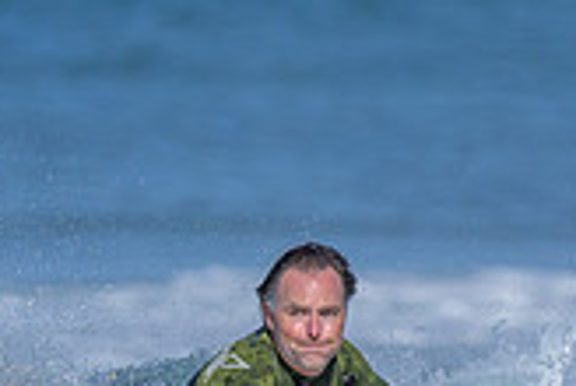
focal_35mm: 3859
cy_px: 613
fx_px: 61855
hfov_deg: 0.5
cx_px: 151
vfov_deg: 0.4
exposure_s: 1/2000
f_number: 6.3
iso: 200
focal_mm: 800
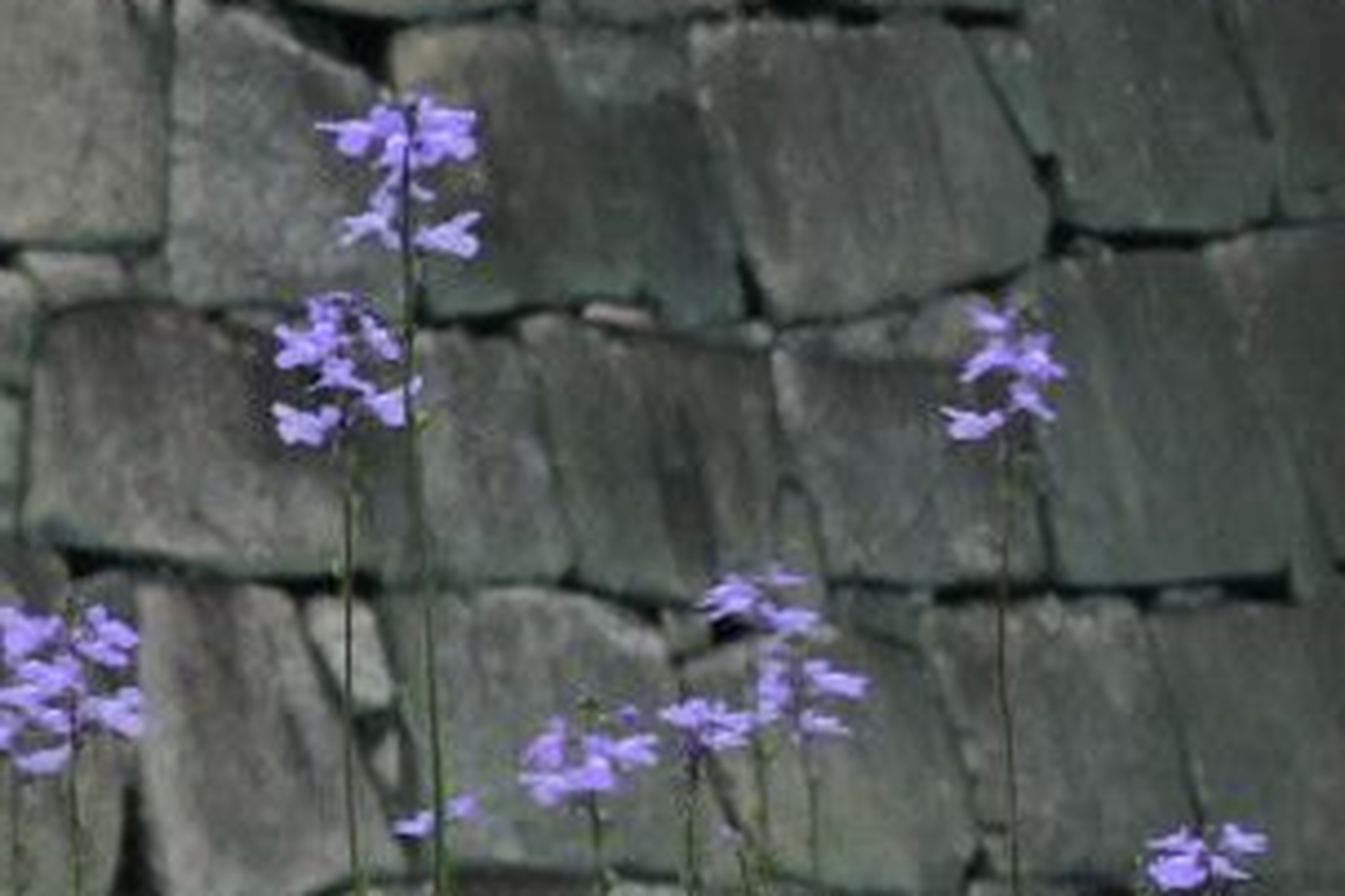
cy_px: -226
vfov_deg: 3.4
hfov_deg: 5.1
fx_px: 14981
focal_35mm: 401
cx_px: 1034
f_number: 14
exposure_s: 1/30
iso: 100
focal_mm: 50
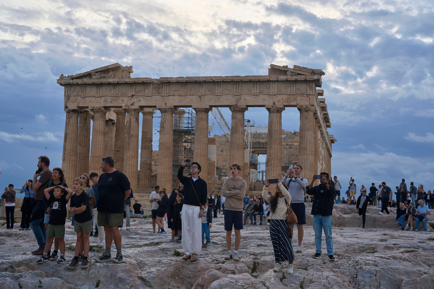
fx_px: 603
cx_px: 217
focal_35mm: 50
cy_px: 144
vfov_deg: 27.0
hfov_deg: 39.6
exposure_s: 1/160
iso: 100
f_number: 4.5
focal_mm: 50
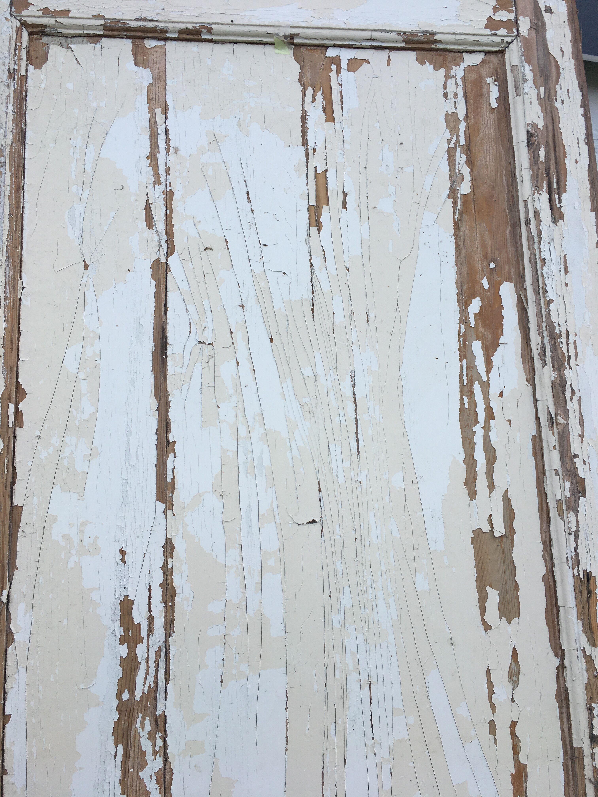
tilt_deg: -0.6
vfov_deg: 61.7
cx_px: 299
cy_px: 398
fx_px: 668
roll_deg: -1.5
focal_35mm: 29
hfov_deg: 48.2
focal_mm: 4.15
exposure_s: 1/582
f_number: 2.2
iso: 25
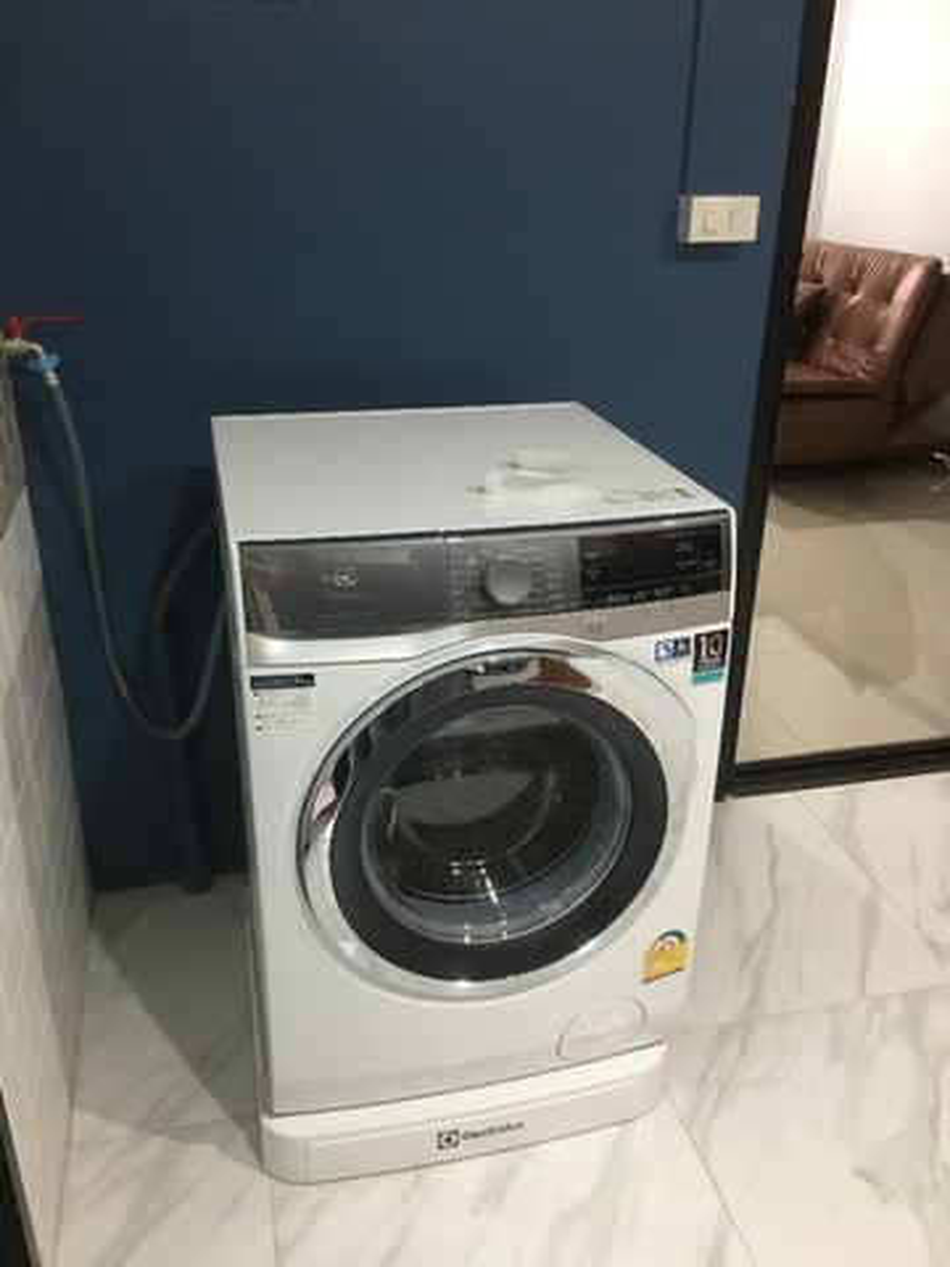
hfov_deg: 48.2
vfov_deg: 61.7
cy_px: 634
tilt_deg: -23.0
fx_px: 1061
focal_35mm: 29
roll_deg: -2.0
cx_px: 475
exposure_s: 1/17
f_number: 2.2
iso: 80
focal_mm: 4.15
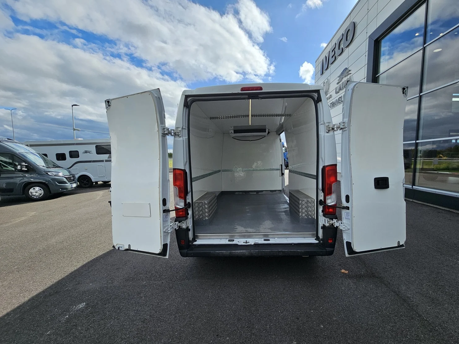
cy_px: 178
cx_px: 245
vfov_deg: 85.6
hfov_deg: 101.9
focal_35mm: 14
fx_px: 186
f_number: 2.2
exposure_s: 1/2430
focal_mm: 2.2
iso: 50
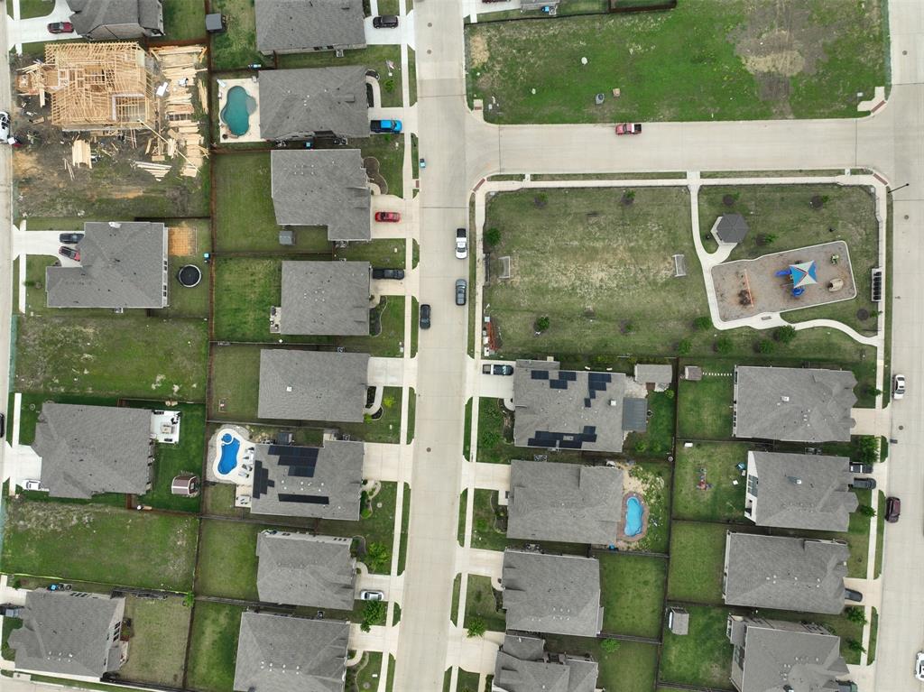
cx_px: 462
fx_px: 640
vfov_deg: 56.8
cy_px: 346
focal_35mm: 24
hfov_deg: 71.6
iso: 100
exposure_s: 1/500
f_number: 2.8
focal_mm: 12.29
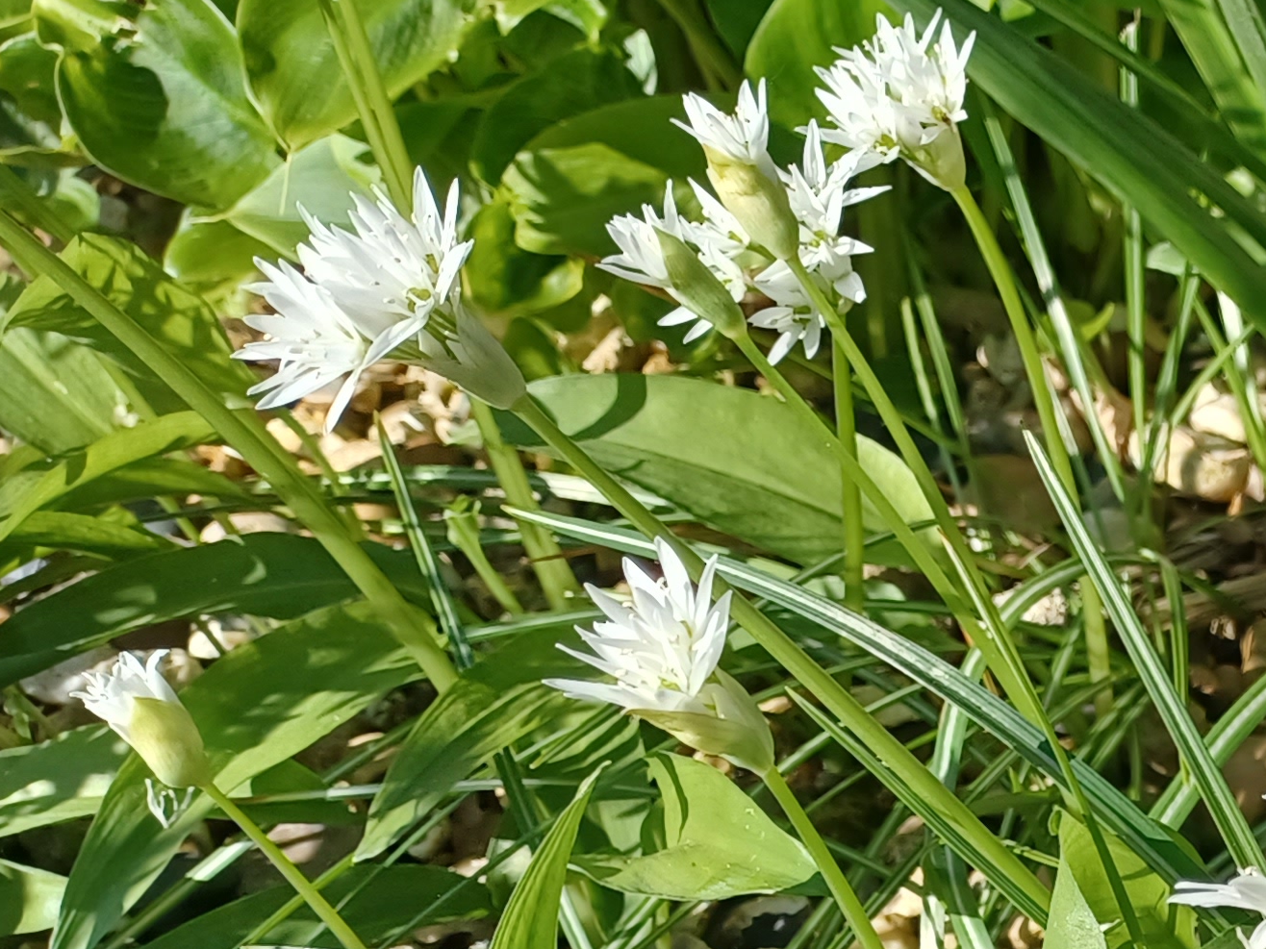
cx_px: 1809
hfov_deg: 22.0
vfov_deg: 19.2
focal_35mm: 76
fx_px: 2780
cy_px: 773
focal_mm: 4.6
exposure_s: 1/338
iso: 32
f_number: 1.8
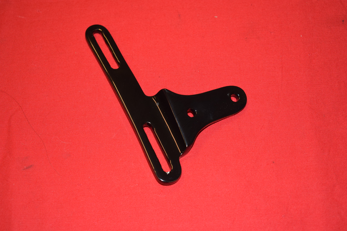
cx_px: 174
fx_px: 607
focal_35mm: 63
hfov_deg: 31.9
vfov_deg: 21.6
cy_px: 116
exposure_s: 1/160
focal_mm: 42
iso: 800
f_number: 5
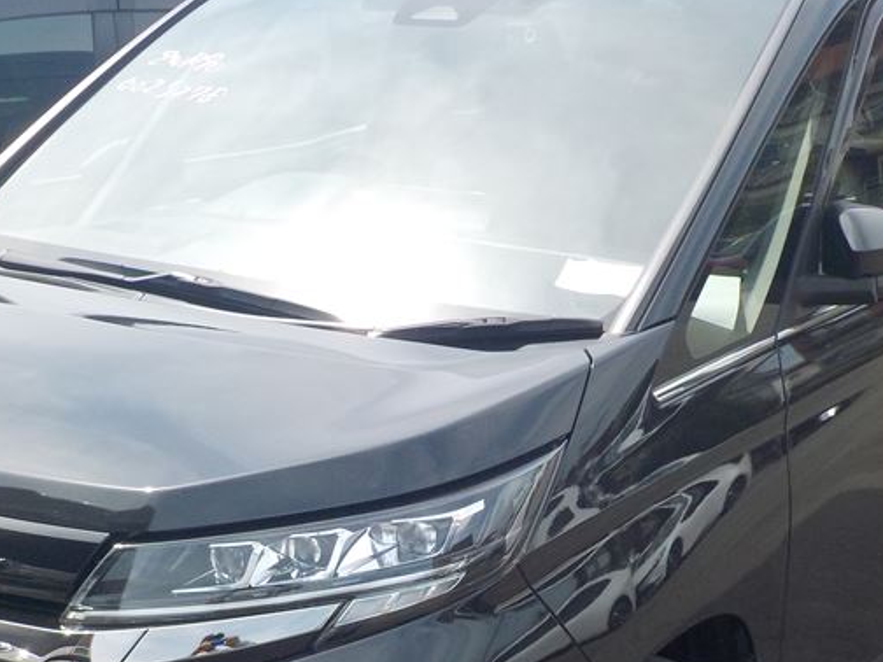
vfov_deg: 23.7
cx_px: 429
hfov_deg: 31.7
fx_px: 1556
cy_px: 513
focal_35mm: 61
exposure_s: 1/800
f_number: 3.3
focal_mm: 4.1
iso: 125
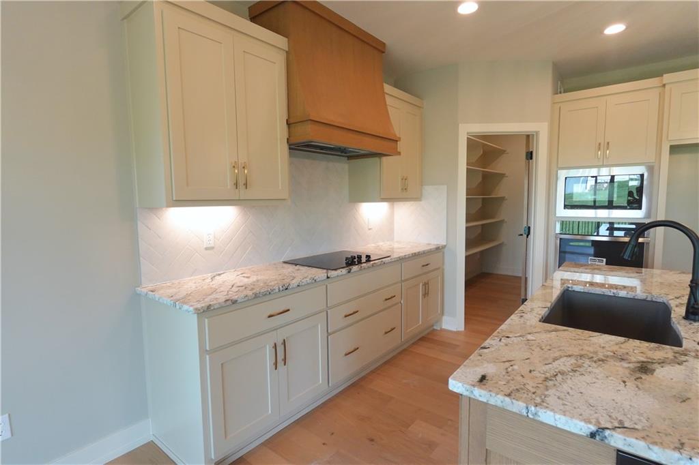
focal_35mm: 18
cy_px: 232
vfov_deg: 67.3
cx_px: 350
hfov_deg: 90.0
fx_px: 349
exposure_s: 1/125
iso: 800
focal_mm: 6.9
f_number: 5
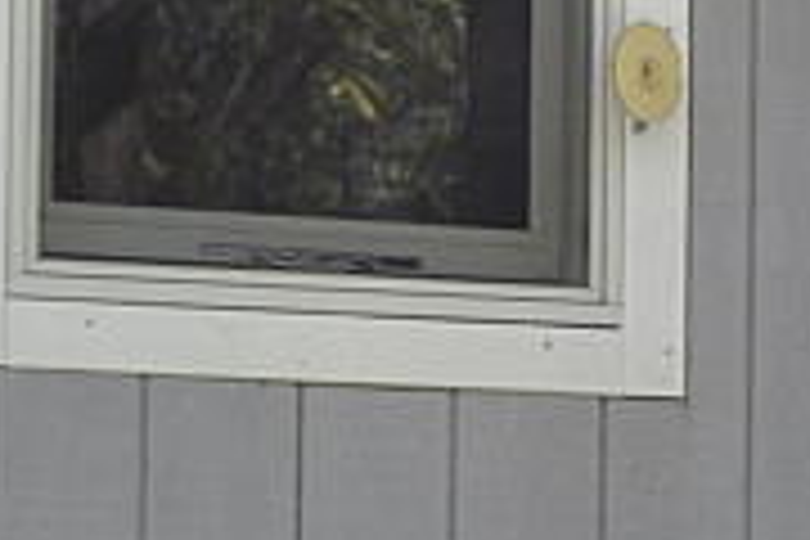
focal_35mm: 279
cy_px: 495
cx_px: 2362
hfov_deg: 6.7
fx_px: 6282
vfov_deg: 4.9
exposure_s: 1/100
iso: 200
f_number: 9
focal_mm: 29
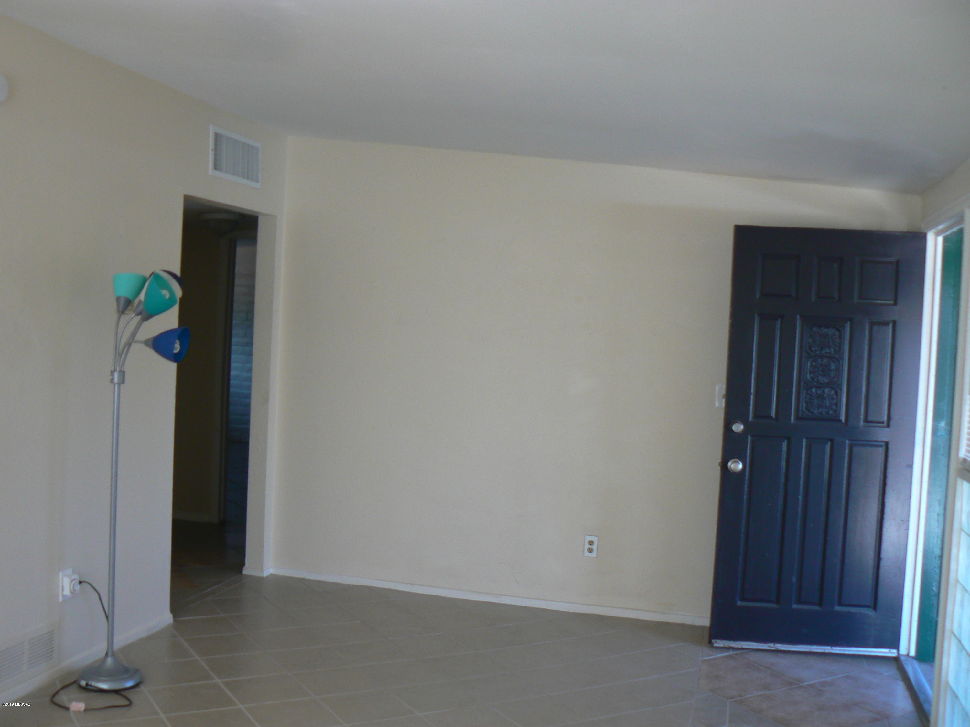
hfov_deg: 51.4
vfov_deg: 39.7
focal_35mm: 36
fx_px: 1009
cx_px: 485
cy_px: 364
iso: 80
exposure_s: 1/50
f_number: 2.8
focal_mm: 6
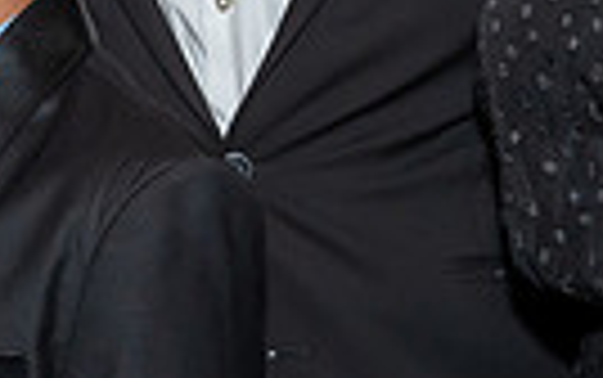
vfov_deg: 5.4
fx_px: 3964
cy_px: -98
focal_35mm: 241
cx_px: -5
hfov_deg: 8.6
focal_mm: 30
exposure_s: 1/250
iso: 500
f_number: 9
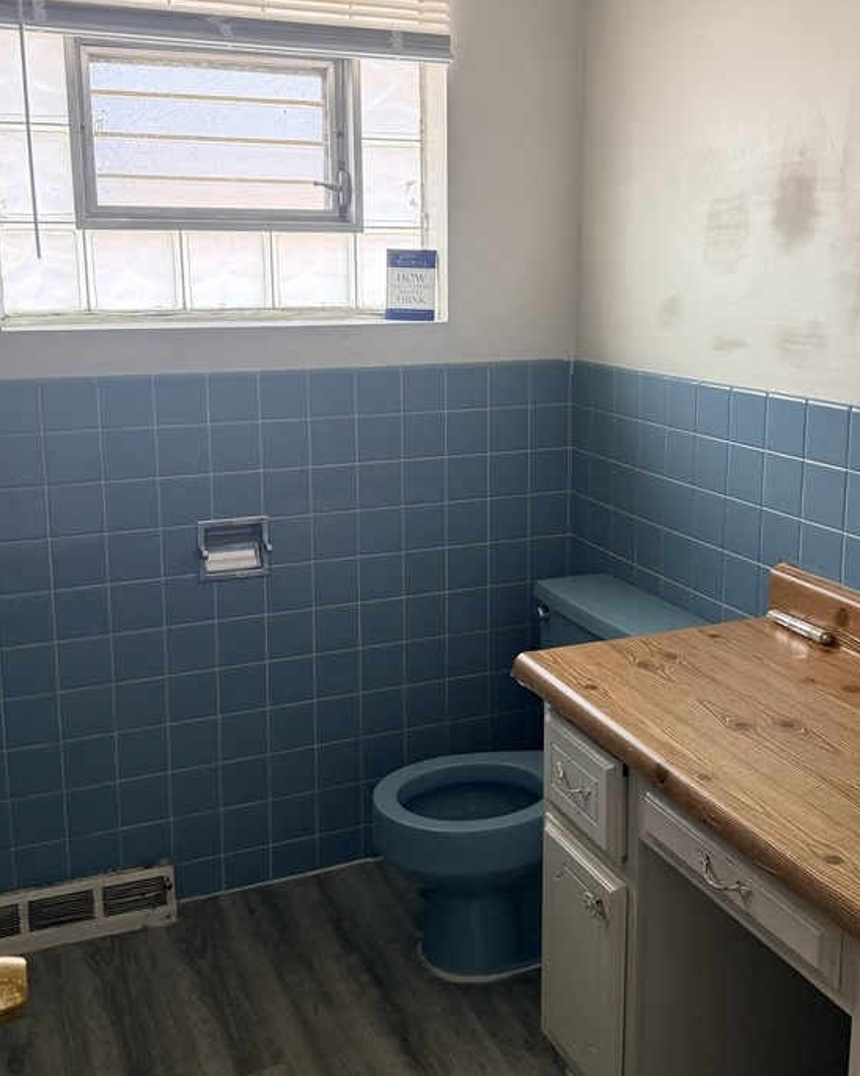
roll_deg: -0.2
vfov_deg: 48.9
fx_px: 1177
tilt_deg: -10.8
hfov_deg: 40.1
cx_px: 483
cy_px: 456
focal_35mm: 37
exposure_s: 1/86
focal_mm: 6.76
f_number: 1.78
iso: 200
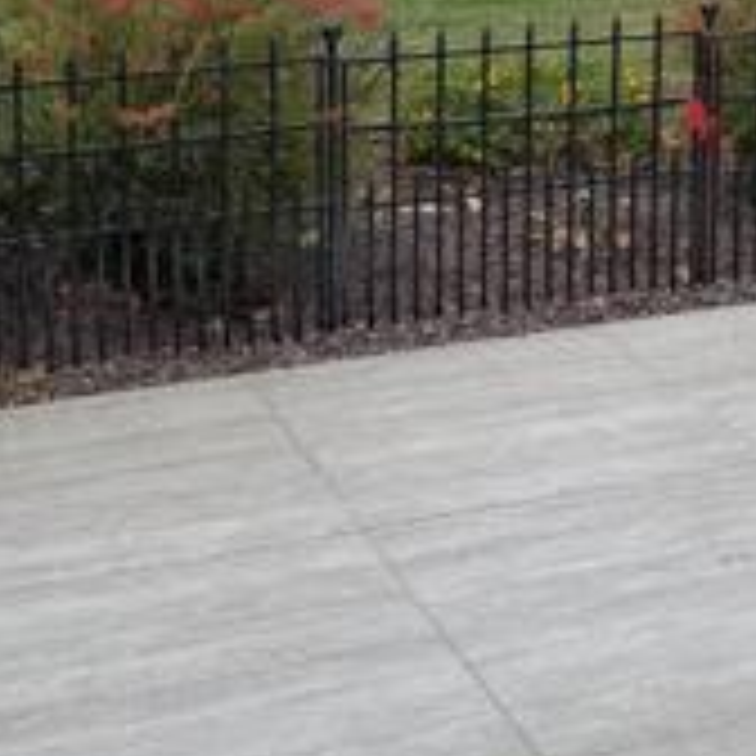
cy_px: -112
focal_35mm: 81
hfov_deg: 21.3
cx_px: 486
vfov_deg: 20.2
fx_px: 2001
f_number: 1.78
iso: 80
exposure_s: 1/1059
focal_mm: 6.76
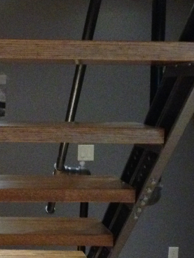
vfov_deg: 21.5
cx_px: -15
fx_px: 679
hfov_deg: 15.8
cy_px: 153
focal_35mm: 91
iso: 800
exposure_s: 1/15
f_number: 2.4
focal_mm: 4.12
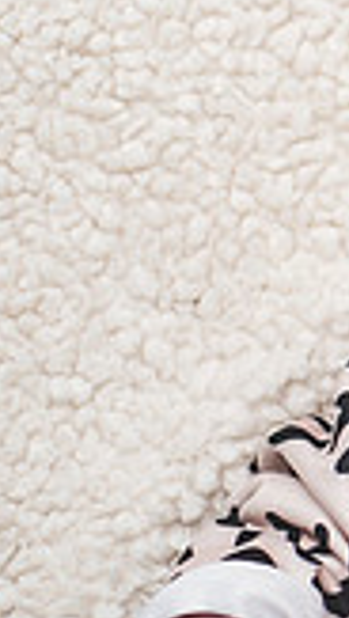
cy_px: 173
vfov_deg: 11.5
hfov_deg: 6.1
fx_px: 3052
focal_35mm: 186
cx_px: 1028
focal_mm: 50
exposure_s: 1/200
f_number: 2.8
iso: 200
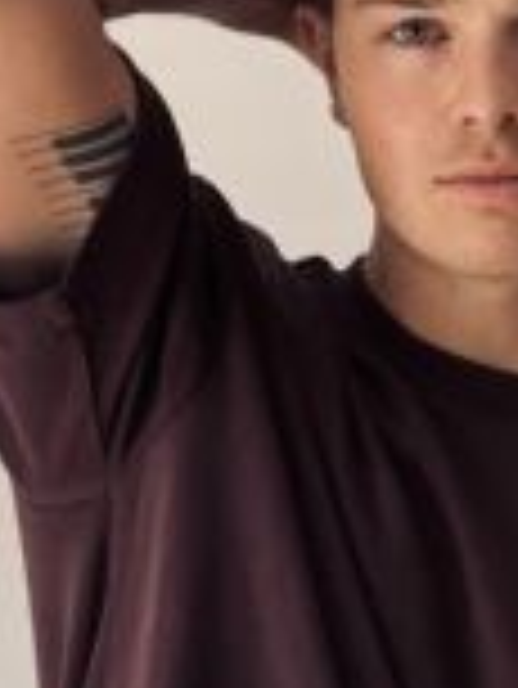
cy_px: 661
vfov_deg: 10.4
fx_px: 3746
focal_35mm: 188
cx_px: 468
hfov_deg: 7.9
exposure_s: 1/60
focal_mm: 6.76
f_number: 1.78
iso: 125
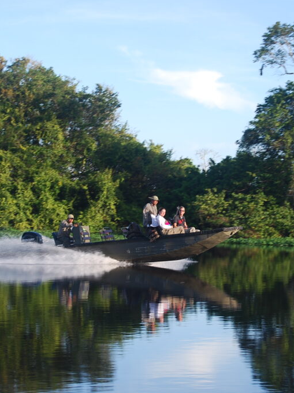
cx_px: 166
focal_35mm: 120
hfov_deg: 12.4
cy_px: 196
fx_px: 1356
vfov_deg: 16.5
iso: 100
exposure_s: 1/125
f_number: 5.6
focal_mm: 55
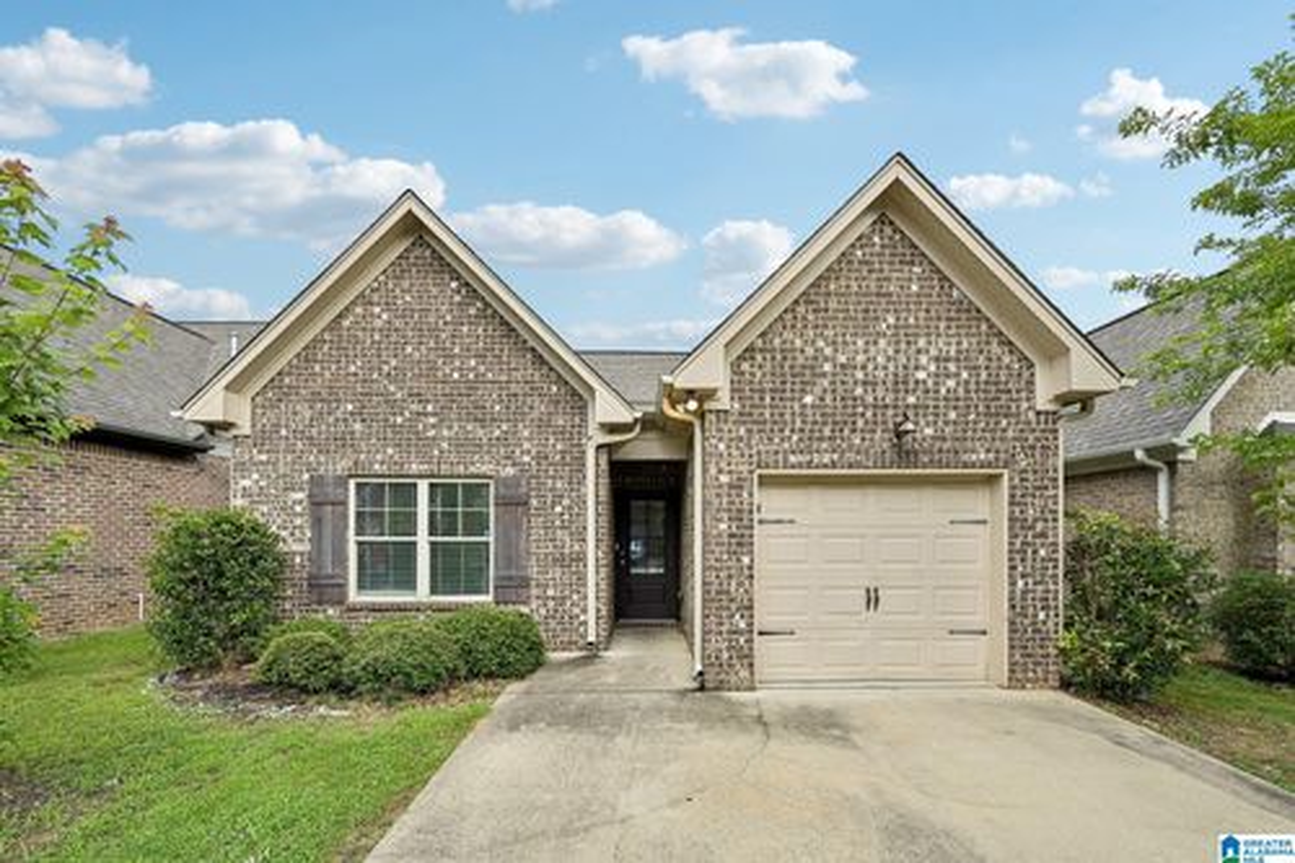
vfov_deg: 81.2
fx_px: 503
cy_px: 432
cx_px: 648
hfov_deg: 104.3
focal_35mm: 14
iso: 400
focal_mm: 14
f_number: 8
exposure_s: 1/640
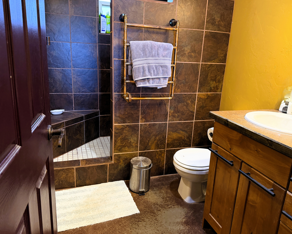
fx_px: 225
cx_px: 156
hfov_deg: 66.0
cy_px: 113
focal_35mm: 26
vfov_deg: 54.9
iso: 400
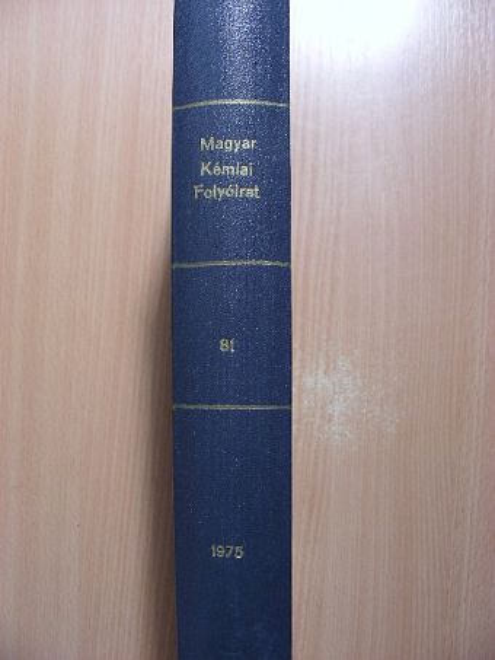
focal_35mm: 38
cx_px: 248
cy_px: 330
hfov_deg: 37.7
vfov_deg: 49.0
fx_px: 724
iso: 61
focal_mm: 6.3
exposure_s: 1/30
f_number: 3.5
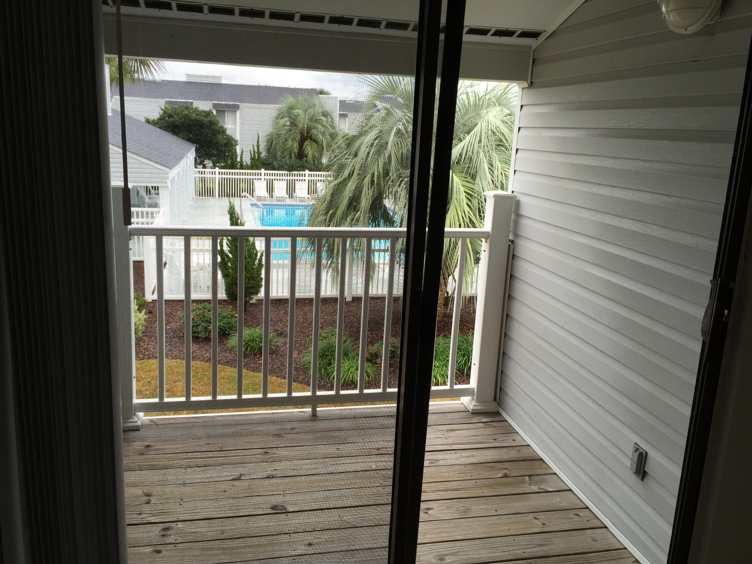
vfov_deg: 48.2
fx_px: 630
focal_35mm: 29
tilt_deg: -14.5
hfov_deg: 61.7
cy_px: 282
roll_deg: -3.7
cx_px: 376
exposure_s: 1/120
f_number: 2.2
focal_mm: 4.15
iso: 32
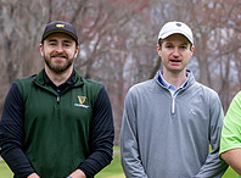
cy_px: 198
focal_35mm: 330
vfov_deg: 4.4
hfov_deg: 6.0
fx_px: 2284
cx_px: 311
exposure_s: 1/500
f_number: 5
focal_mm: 89
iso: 560
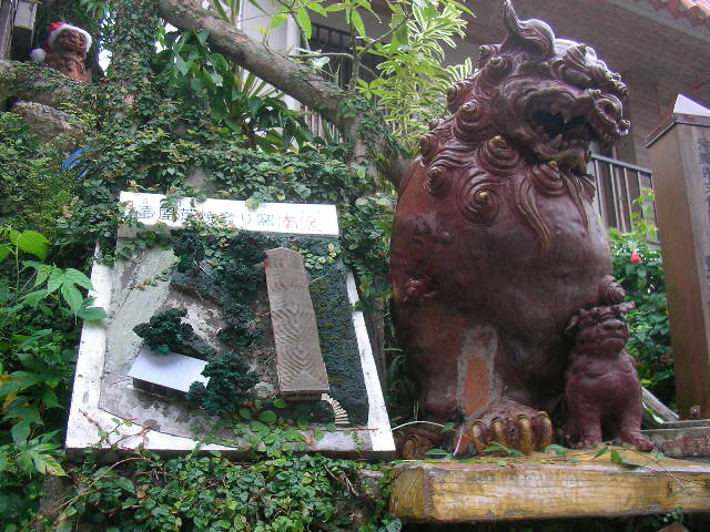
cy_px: 266
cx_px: 355
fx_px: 779
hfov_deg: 49.0
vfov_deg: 37.7
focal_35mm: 38
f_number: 2.9
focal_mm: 6
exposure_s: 1/53.3
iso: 73
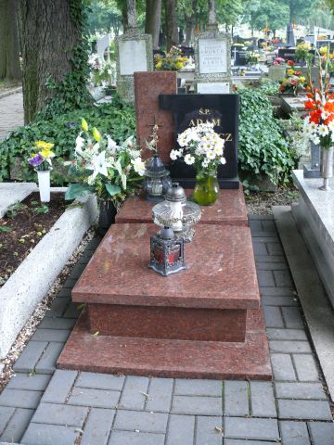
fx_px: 450
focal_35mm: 35
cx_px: 167
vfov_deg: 52.6
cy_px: 222
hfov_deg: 40.7
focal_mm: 7.4
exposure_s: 1/30
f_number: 2.8
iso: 160
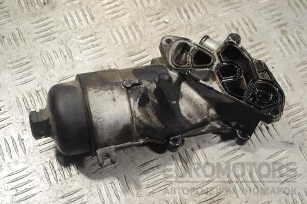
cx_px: 154
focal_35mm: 60
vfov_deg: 22.6
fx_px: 512
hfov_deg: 33.4
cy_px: 102
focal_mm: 40
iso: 160
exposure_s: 1/30
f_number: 5.3
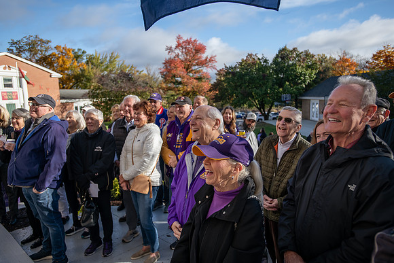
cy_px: 132
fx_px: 285
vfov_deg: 49.6
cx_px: 197
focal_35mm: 26
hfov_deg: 69.4
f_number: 3.5
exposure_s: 1/640
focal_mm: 26
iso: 80
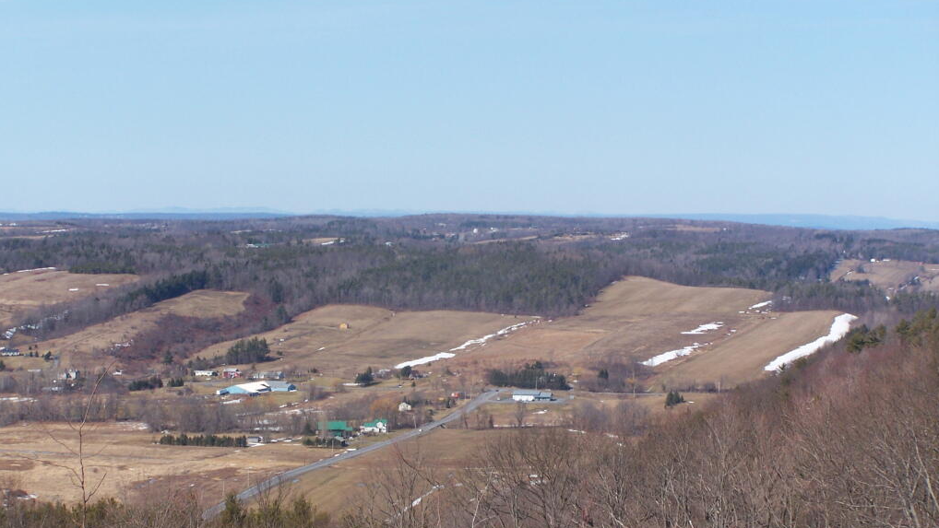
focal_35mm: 103
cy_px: 297
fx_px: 2565
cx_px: 470
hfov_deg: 20.7
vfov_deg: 11.8
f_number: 4.5
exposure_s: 1/800
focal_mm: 15.6
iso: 80
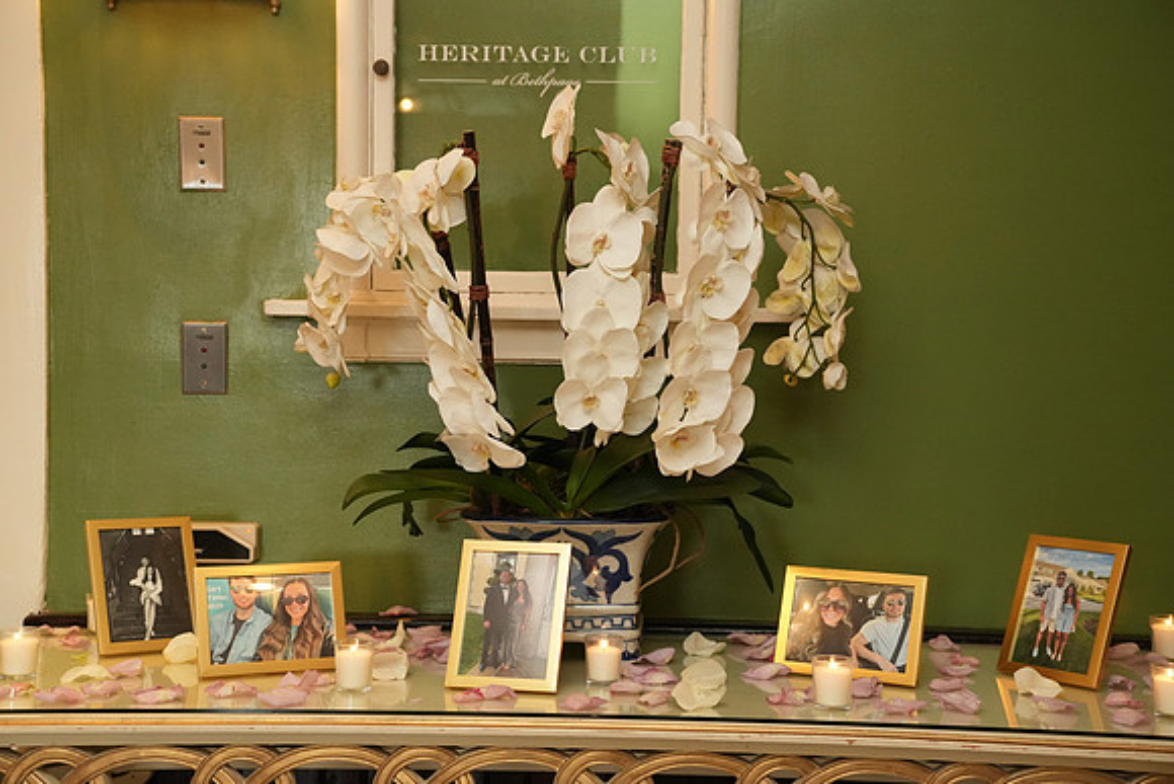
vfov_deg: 23.0
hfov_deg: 33.9
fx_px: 1924
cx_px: 587
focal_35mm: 59
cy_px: 392
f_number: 4
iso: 6400
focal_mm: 59
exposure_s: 1/400
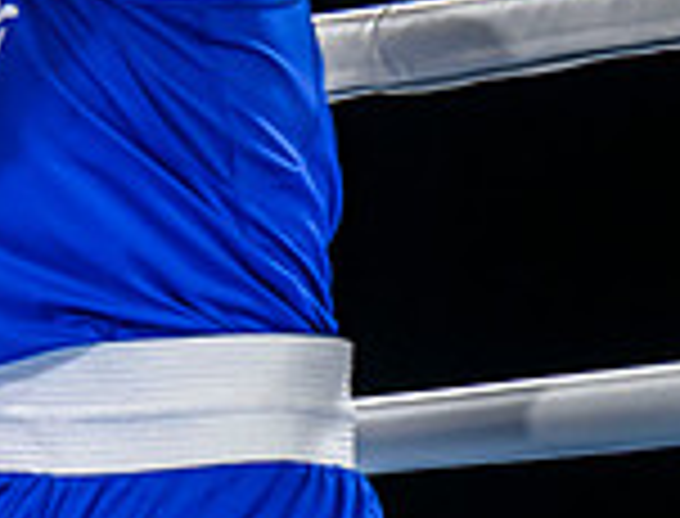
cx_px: -763
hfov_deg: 3.9
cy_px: 99
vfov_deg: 3.0
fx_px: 9936
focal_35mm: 503
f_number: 3.2
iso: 2000
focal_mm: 78
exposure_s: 1/1600
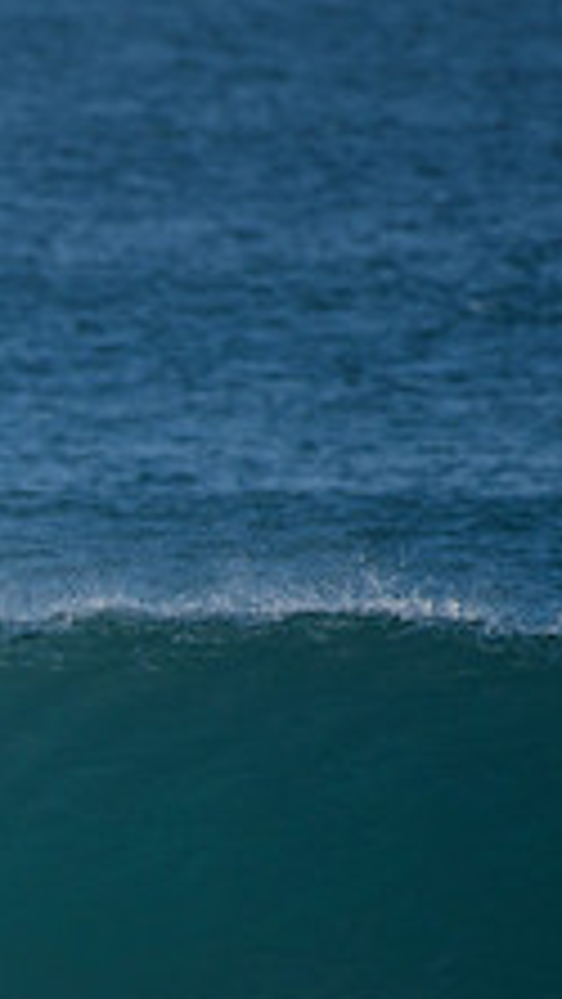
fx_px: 39126
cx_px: -572
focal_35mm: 1478
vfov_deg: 1.5
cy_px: 780
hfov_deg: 0.8
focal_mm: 500
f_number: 5.6
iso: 280
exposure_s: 1/2000
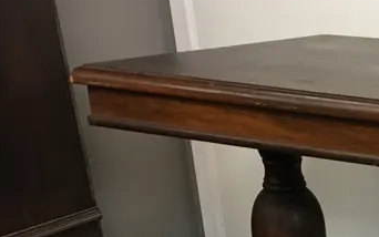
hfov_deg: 20.1
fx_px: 951
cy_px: 382
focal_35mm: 92
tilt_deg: -24.7
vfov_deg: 13.2
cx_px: 529
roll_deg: -1.7
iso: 80
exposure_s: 1/17
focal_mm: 4.15
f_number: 2.2
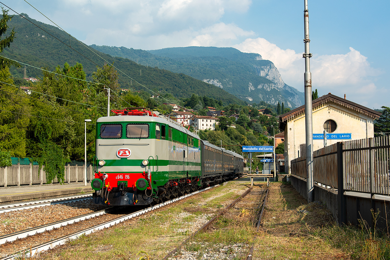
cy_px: 130
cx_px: 195
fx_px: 542
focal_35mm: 50
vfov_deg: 27.0
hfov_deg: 39.6
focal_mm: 50
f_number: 6.3
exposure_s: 1/640
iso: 250
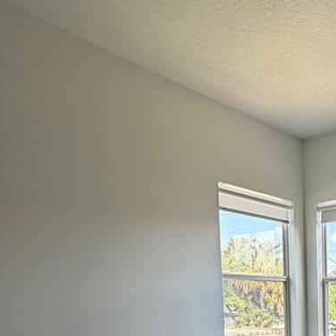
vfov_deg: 37.3
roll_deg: +0.4
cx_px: 364
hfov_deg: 36.6
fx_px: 428
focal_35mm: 39
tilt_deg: -4.8
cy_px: 351
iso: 200
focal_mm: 2.22
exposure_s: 1/121
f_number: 2.2
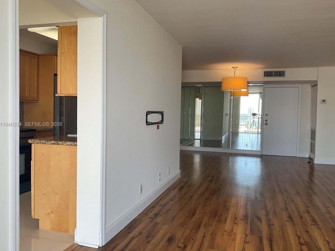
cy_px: 125
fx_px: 290
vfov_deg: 46.8
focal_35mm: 30
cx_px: 168
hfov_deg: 60.0
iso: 25
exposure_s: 1/122
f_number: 1.8
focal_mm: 3
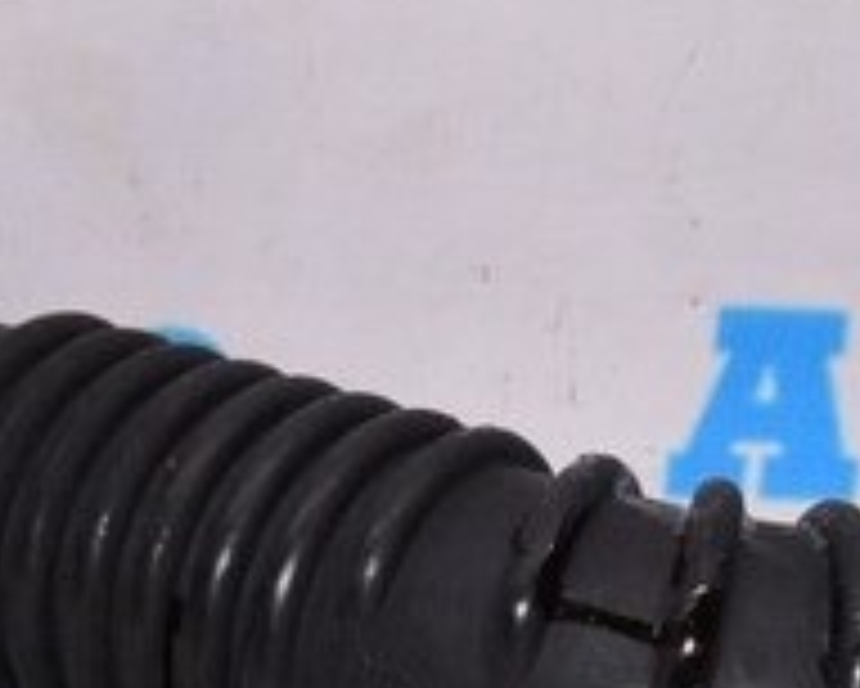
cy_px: 420
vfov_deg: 8.2
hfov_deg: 10.1
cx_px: -72
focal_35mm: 189
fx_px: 4801
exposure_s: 1/200
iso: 1600
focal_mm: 25
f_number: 8
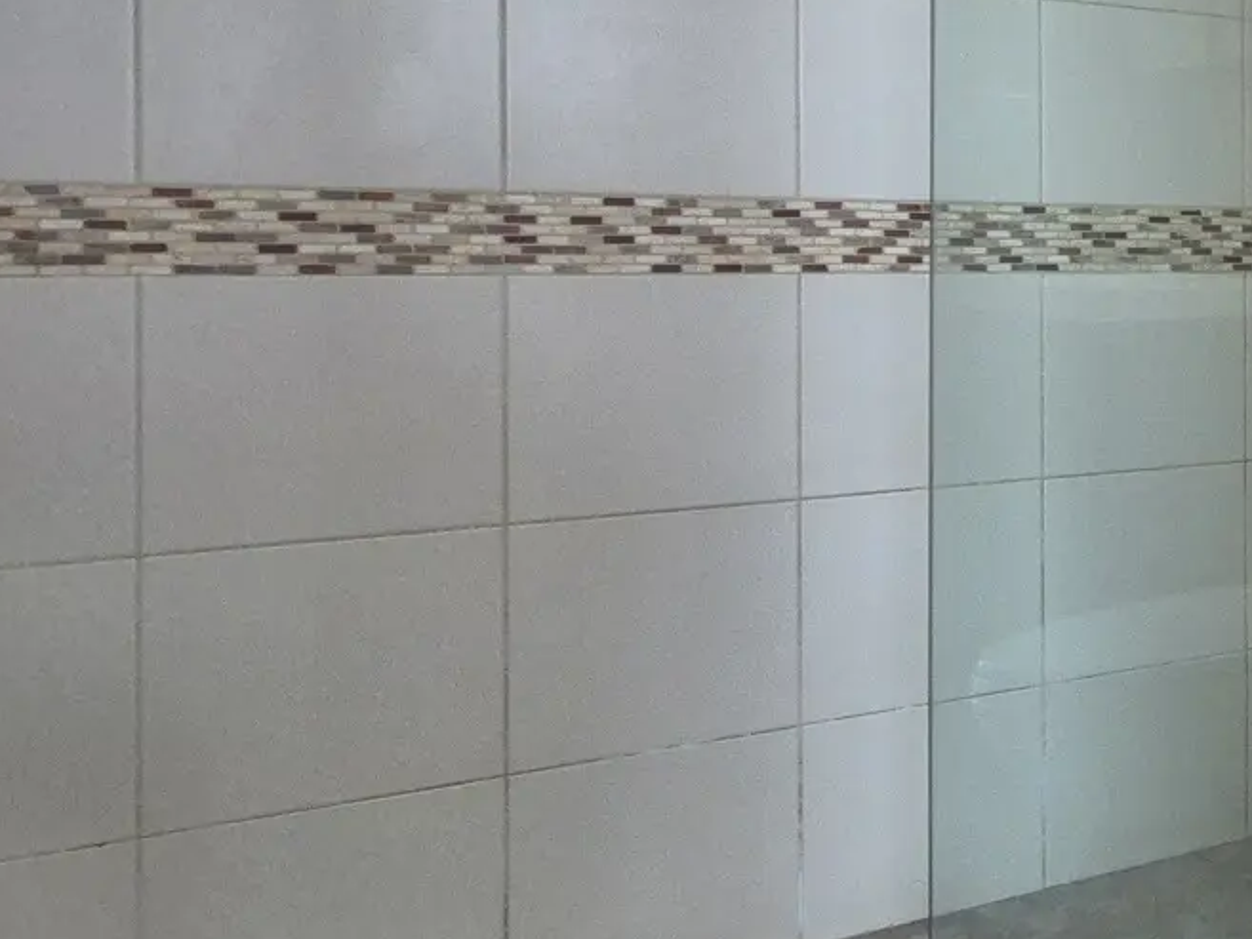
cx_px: 1753
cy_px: 286
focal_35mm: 38
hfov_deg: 31.9
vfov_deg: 37.2
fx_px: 1375
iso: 500
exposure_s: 1/60
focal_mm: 2.2
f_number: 2.2
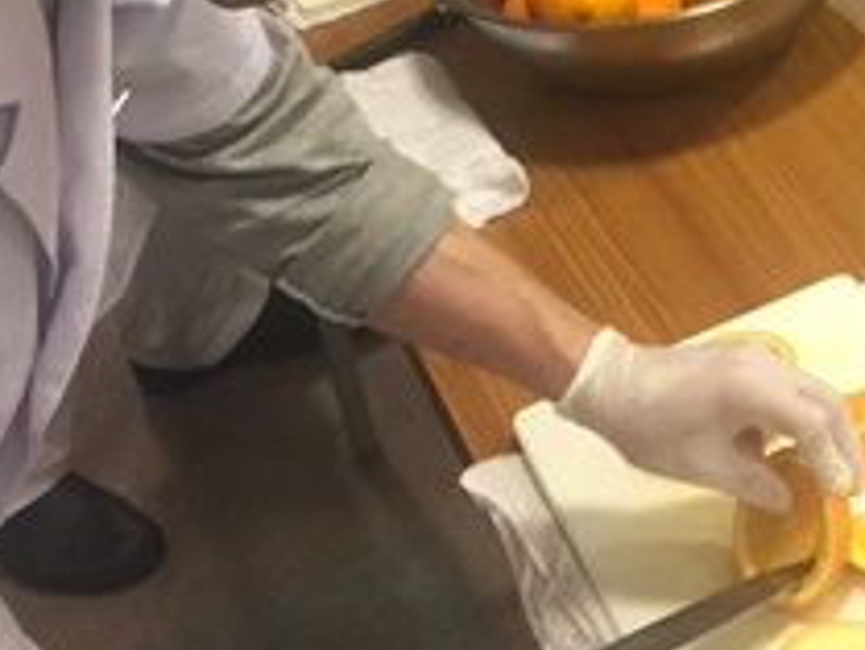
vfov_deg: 13.7
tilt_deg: -21.8
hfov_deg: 18.9
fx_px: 2500
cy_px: -406
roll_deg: +7.4
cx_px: 931
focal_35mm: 100
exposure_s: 1/15
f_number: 2.2
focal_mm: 4.15
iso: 50
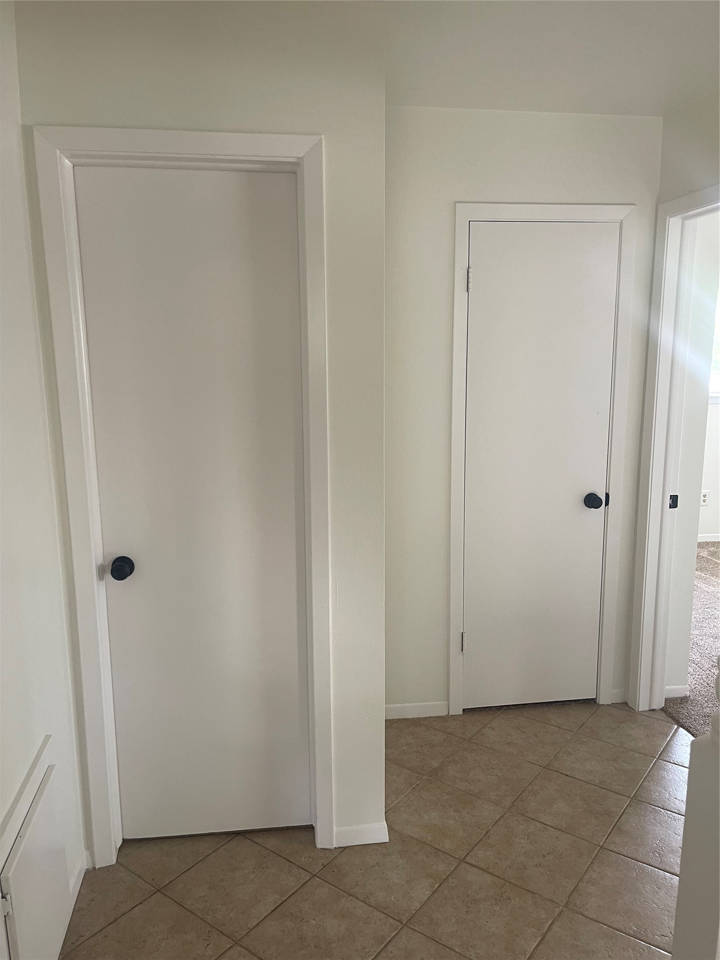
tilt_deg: -9.9
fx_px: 693
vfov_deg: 69.4
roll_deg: -0.7
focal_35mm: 25
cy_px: 480
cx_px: 360
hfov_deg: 54.9
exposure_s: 1/81
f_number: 1.6
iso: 125
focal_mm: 5.1
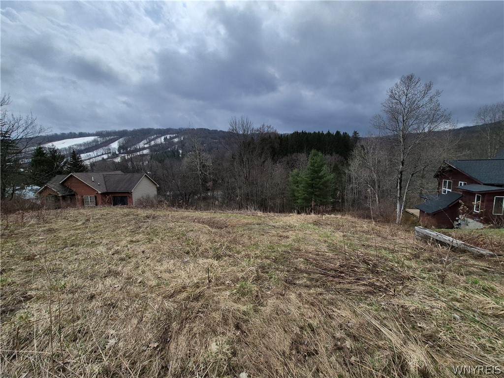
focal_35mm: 13
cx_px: 252
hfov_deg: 106.2
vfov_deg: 89.9
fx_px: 189
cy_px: 189
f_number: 2.2
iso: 40
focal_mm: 1.74
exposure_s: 1/4336
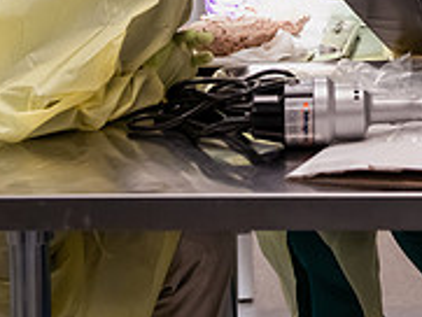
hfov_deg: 16.4
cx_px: 448
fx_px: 1427
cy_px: -69
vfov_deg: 12.4
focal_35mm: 117
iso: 1250
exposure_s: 1/320
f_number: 4
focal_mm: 38
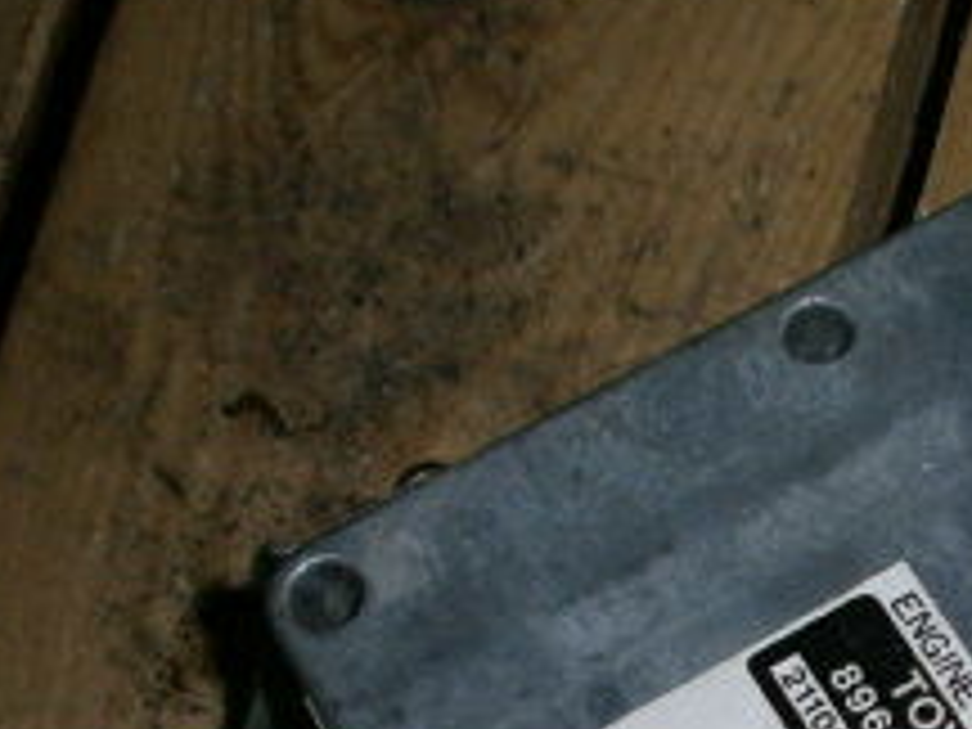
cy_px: 904
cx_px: 958
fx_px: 2246
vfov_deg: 17.5
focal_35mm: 80
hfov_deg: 23.5
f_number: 2.9
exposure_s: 1/30
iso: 125
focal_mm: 4.8
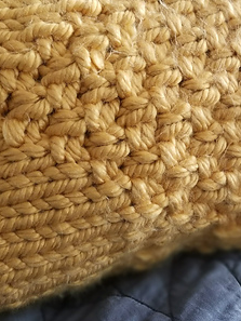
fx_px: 519
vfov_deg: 34.3
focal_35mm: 56
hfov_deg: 26.0
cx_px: 149
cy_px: 160
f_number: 1.7
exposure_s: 1/24
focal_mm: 4.25
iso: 160
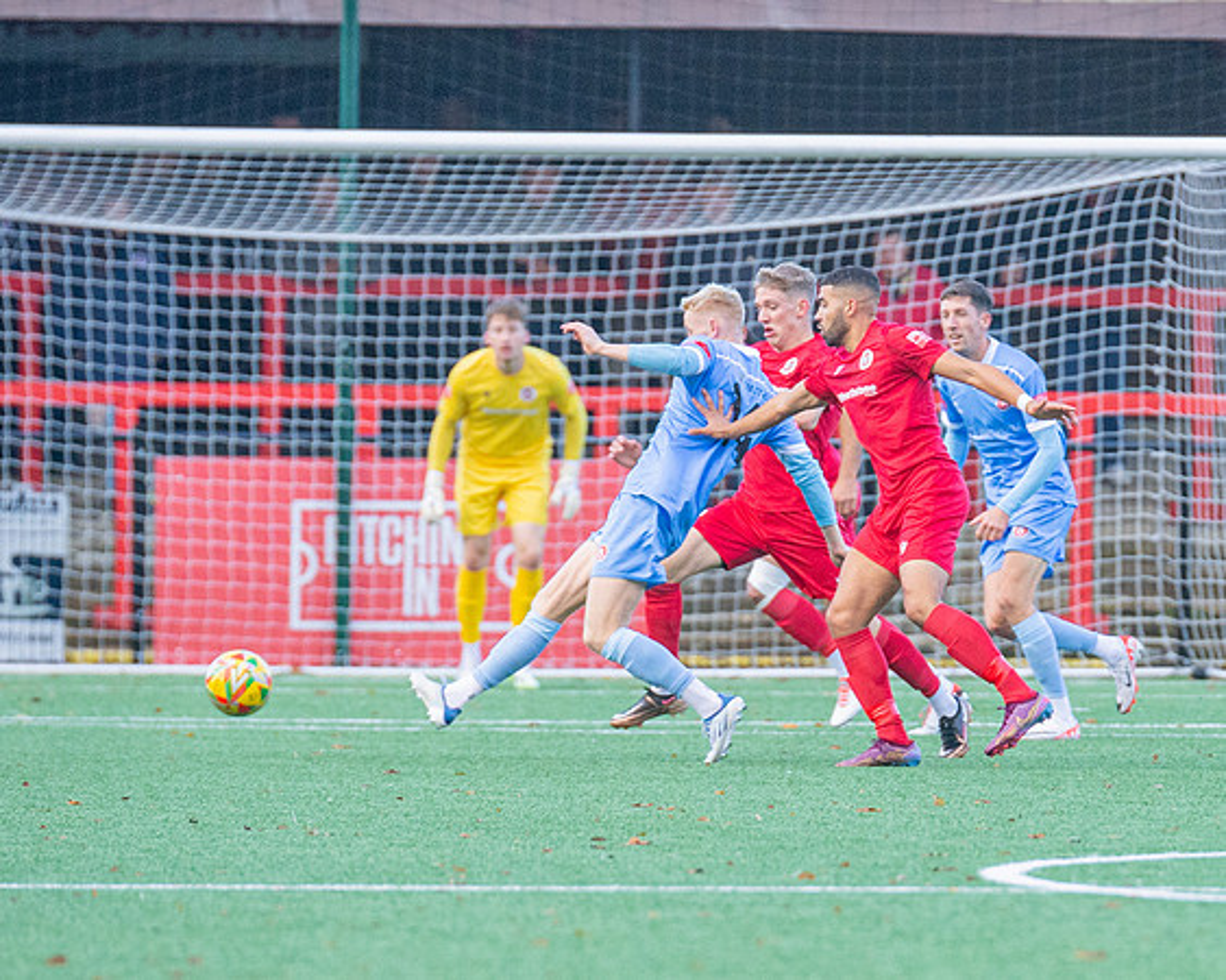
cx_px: 914
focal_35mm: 643
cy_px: 533
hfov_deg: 3.0
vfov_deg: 2.4
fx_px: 23321
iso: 2000
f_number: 4
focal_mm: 300
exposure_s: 1/1250
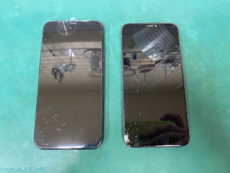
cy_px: 86
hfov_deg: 67.3
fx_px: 173
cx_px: 115
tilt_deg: -76.9
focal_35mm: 26
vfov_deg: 53.1
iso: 200
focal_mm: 4.25
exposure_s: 1/50
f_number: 1.8
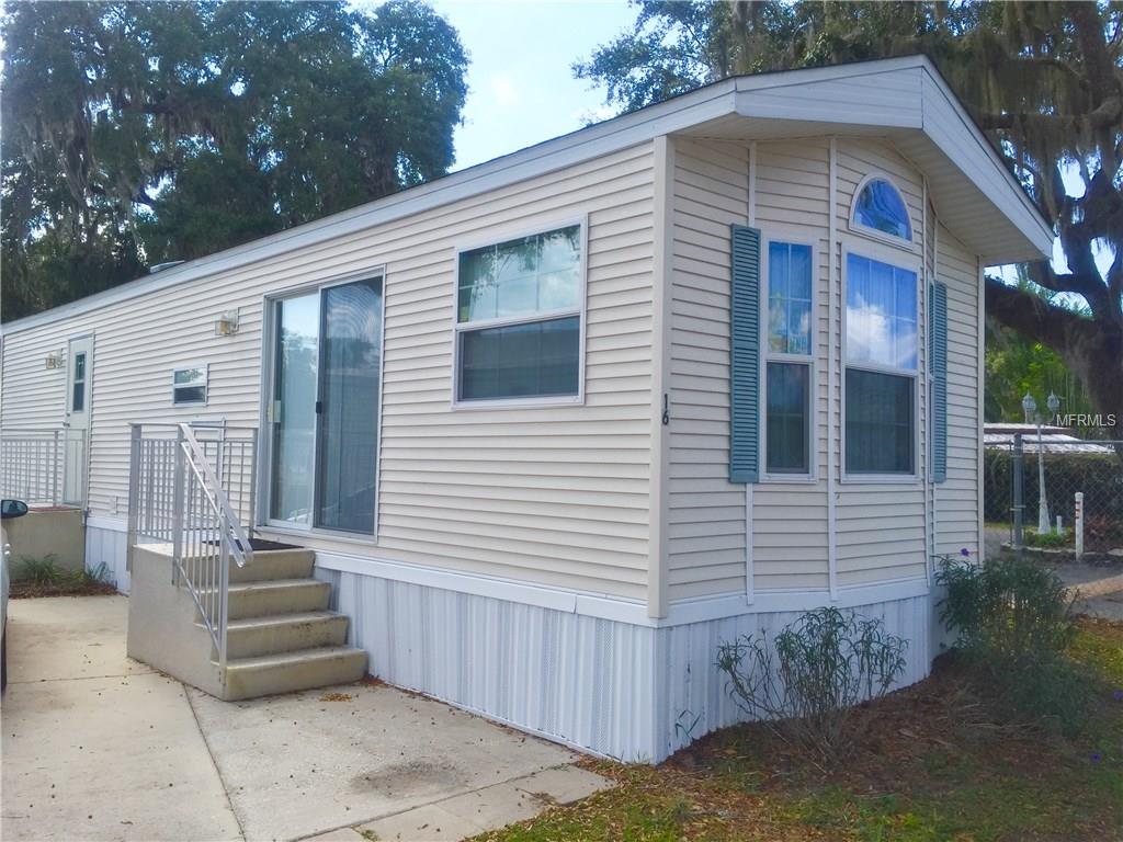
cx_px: 562
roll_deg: -0.7
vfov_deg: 48.2
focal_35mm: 29
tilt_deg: +2.1
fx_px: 941
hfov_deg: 61.7
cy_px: 421
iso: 32
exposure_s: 1/942
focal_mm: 4.15
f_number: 2.2
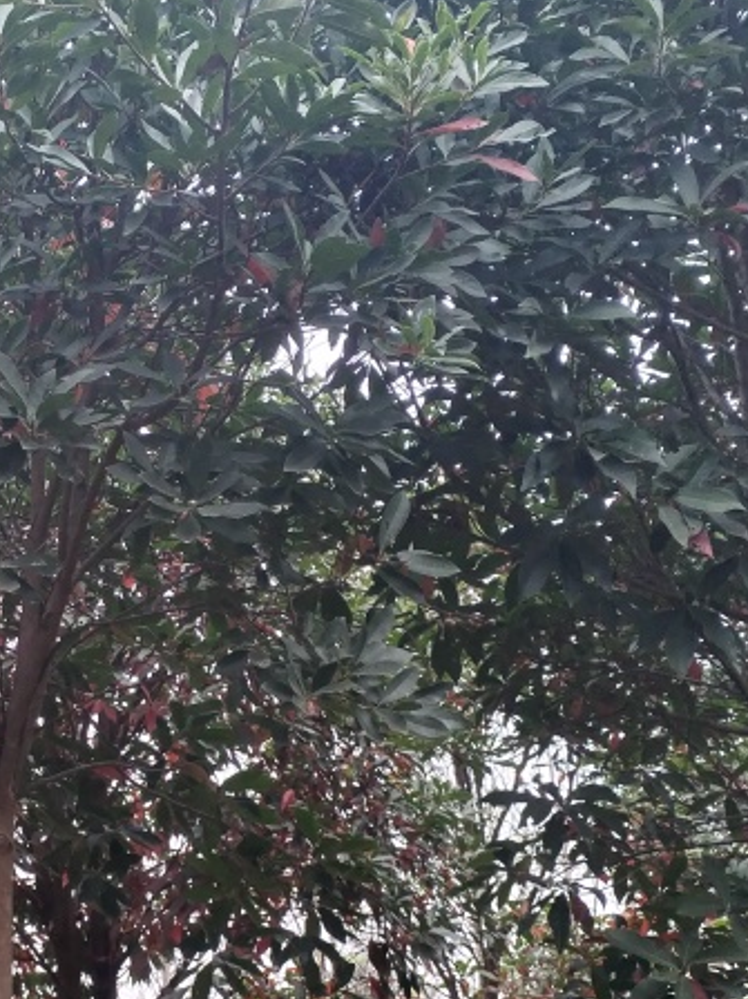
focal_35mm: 62
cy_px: 801
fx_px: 1787
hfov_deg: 22.9
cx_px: 45
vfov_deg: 30.4
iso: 154
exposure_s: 1/100
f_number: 1.8
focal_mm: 4.75
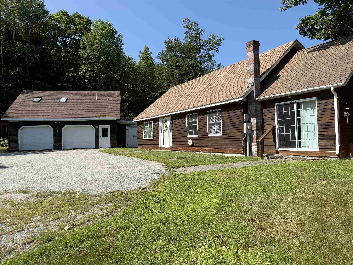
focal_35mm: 24
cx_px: 176
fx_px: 245
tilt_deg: +1.8
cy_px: 132
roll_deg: +1.9
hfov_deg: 71.6
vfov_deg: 56.8
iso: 80
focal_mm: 6.76
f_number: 1.78
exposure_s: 1/3584
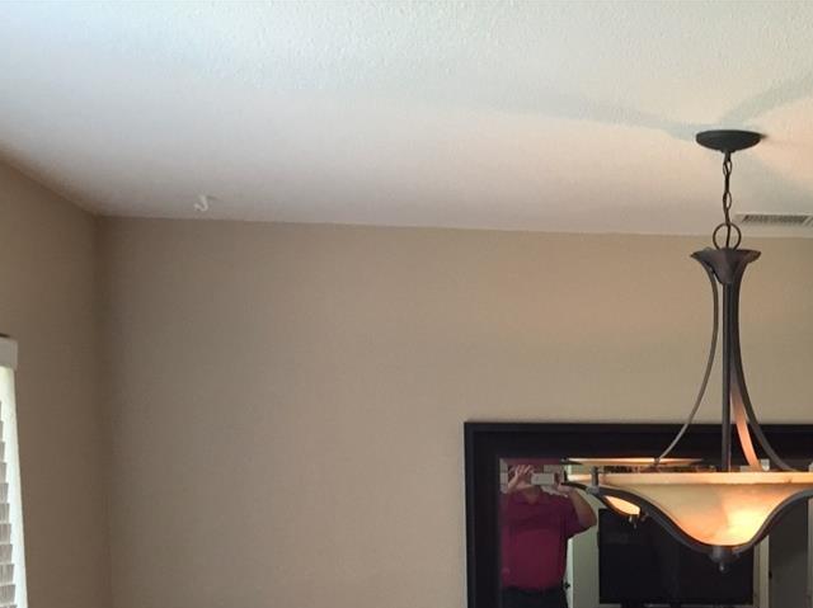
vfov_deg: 20.3
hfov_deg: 27.7
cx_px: 699
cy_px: 711
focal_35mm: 68
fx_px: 1596
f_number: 2.2
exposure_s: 1/30
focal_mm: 4.15
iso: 160
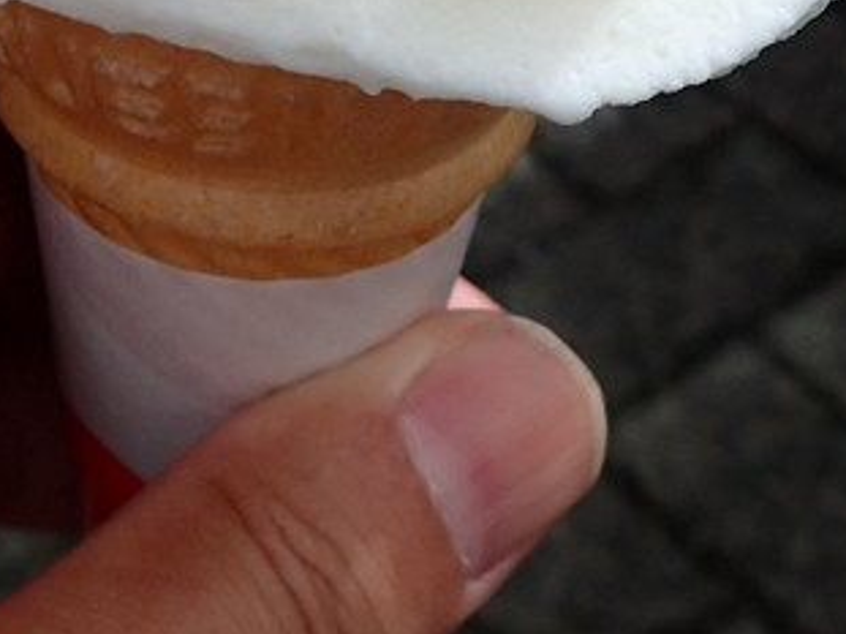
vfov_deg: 13.5
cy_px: -321
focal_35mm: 103
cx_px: 272
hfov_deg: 19.0
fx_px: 2516
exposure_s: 1/160
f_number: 8
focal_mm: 4.5
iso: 100
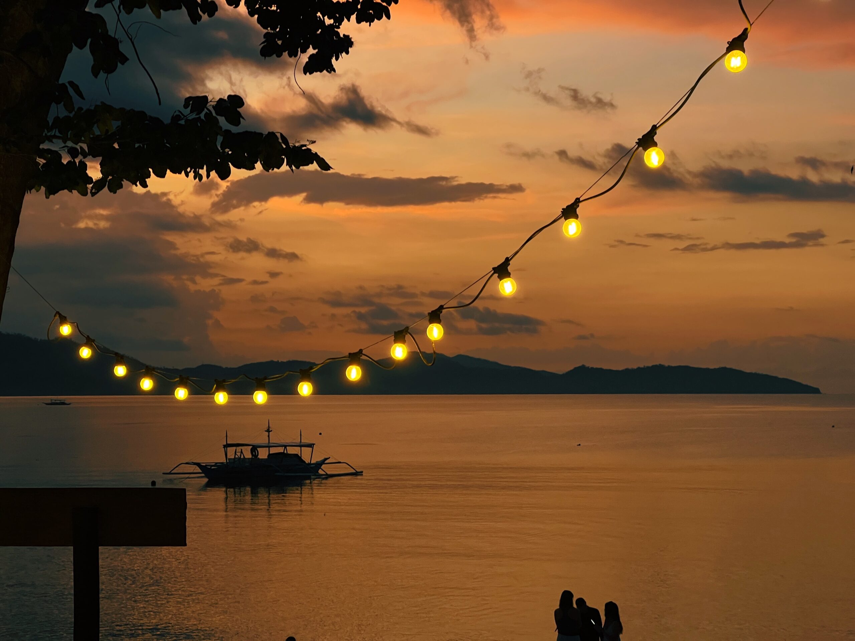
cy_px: 320
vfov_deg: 19.1
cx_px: 428
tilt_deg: +2.8
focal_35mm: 77
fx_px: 1902
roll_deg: -0.4
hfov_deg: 25.3
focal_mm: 9
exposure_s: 1/120
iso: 100
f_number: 2.8
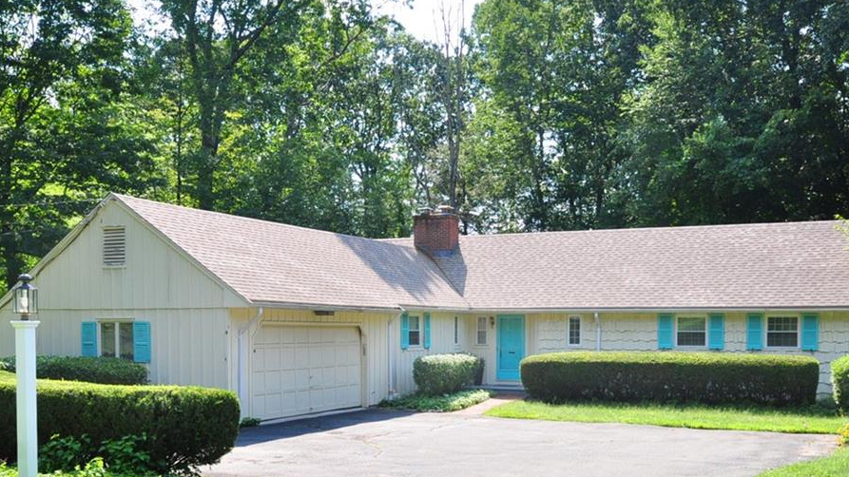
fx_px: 810
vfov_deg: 32.6
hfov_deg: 55.3
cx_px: 439
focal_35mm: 36
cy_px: 311
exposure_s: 1/250
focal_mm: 20
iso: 400
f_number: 8
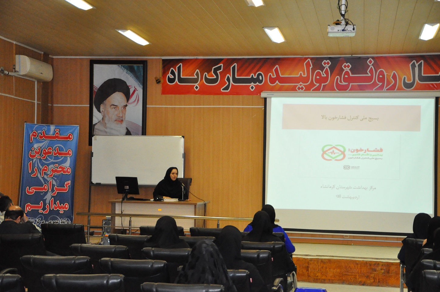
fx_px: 824
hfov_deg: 29.9
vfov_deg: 20.1
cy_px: 146
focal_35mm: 68
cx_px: 220
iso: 3200
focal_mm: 45
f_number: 5.6
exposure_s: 1/125
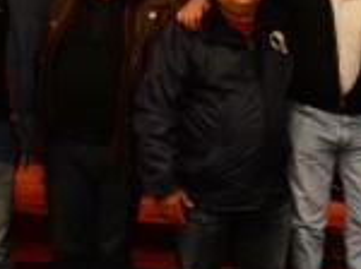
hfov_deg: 26.8
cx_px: 356
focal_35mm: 69
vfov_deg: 21.1
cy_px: 83
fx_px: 718
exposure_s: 1/200
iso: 2500
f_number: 4
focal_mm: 24
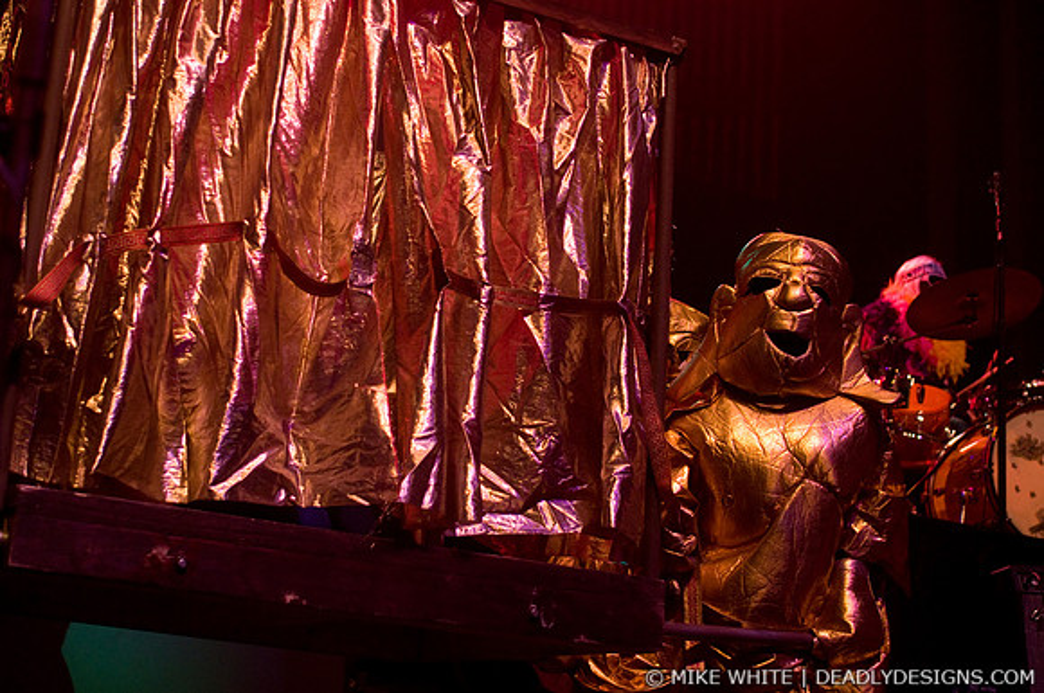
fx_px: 1738
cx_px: 522
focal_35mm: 60
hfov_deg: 33.4
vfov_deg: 22.6
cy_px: 346
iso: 800
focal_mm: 40
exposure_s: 1/160
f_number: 2.8
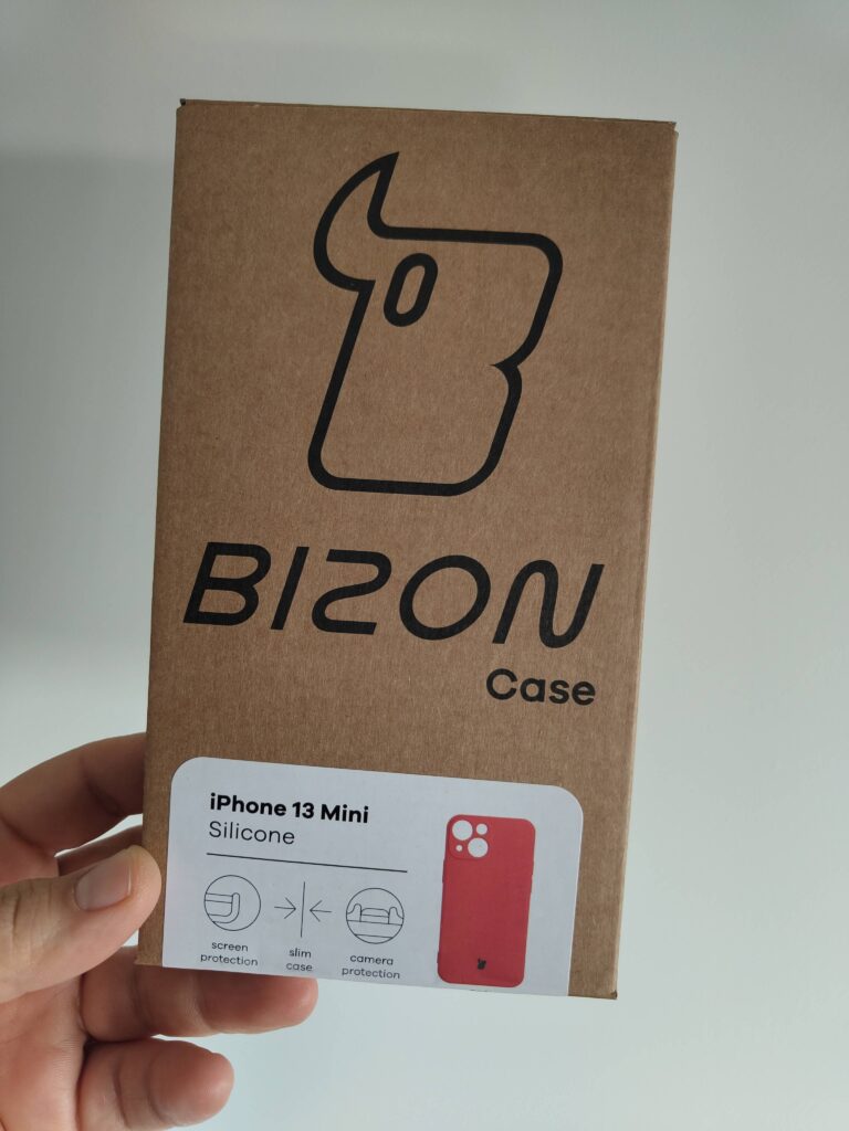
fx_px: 785
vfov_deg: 71.6
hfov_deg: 56.8
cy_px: 566
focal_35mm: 24
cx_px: 424
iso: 100
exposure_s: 1/142
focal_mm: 5.59
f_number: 1.88
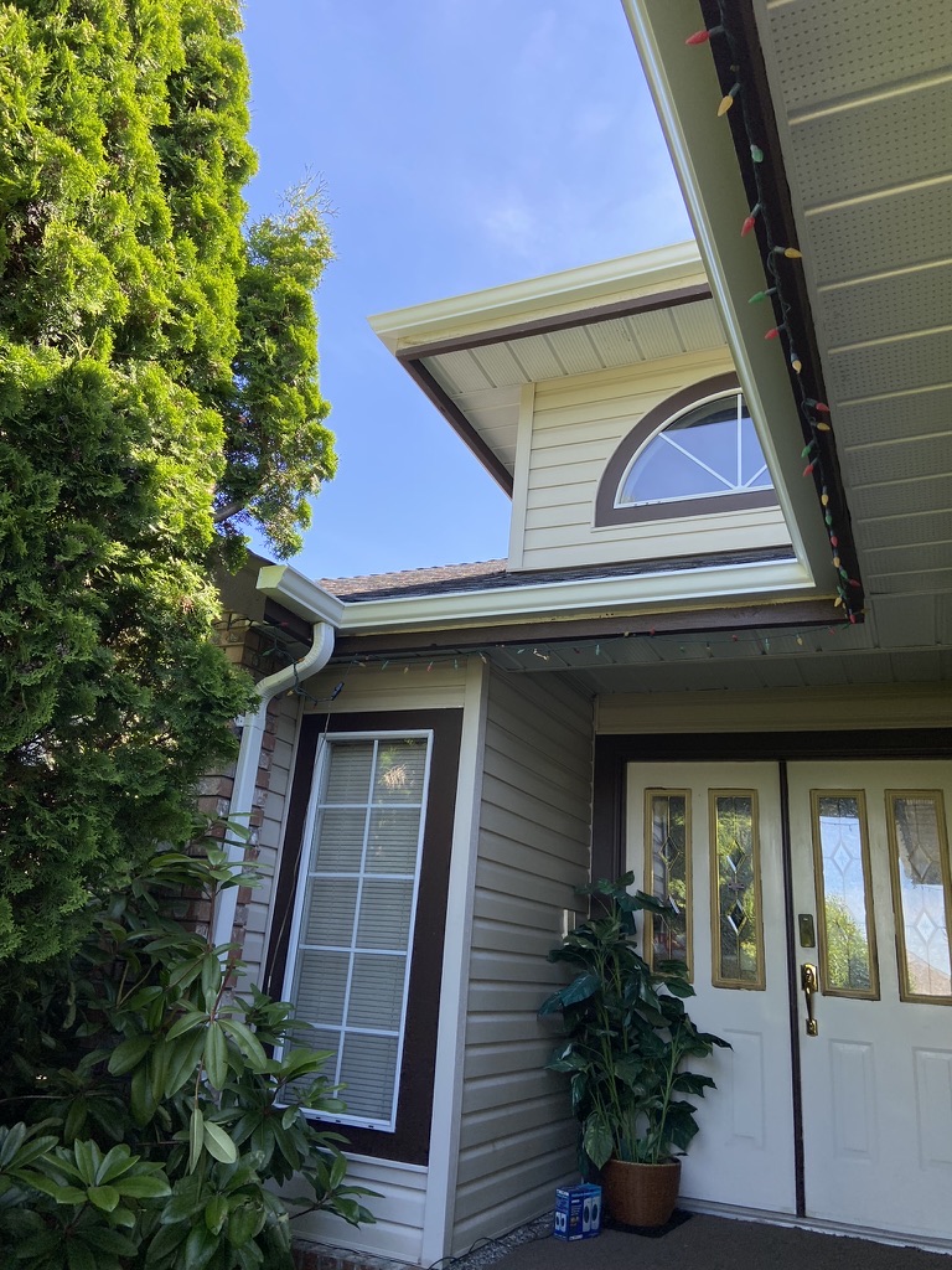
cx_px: 476
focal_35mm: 26
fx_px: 953
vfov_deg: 67.3
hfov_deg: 53.1
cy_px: 635
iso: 32
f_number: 1.8
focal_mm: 4.25
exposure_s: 1/479
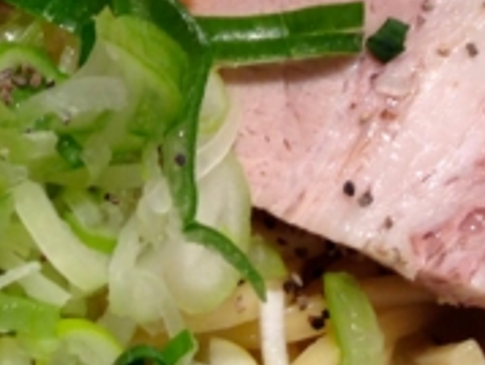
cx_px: 68
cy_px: -133
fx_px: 2076
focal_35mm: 148
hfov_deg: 13.2
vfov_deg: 9.8
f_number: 2.4
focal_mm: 4.12
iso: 50
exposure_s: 1/20
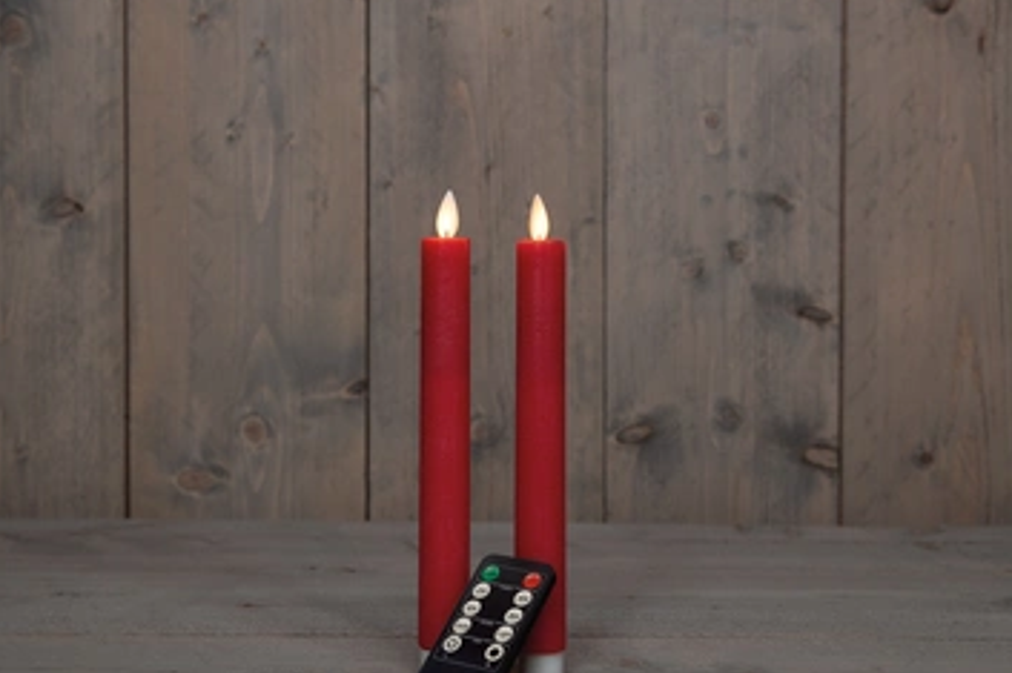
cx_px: 490
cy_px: 410
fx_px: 1433
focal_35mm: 51
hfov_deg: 38.9
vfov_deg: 26.4
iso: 320
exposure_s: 1/30
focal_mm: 40
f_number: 7.1
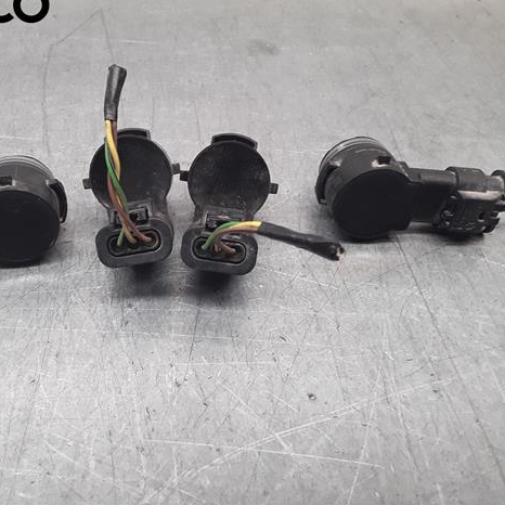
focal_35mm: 34
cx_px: 187
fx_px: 561
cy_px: 246
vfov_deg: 48.4
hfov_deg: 48.0
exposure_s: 1/50
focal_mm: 2.91
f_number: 1.9
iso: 40
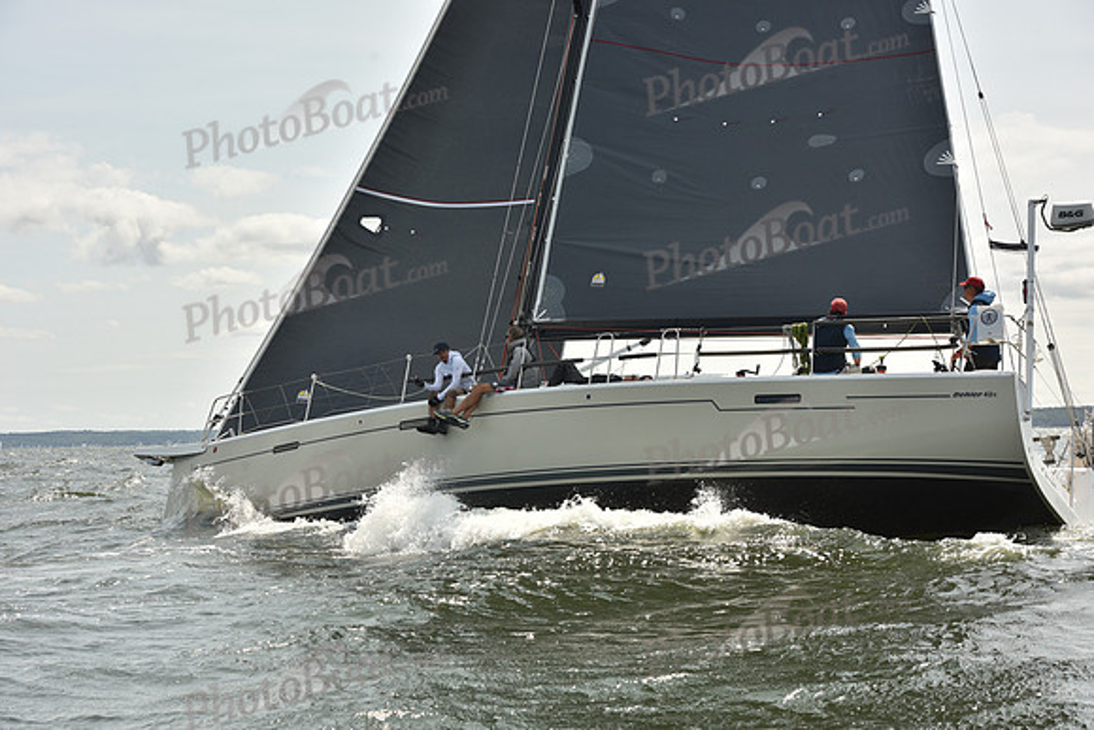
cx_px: 547
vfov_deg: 19.5
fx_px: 2128
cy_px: 365
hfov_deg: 28.8
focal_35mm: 70
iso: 250
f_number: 8
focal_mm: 70
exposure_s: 1/800
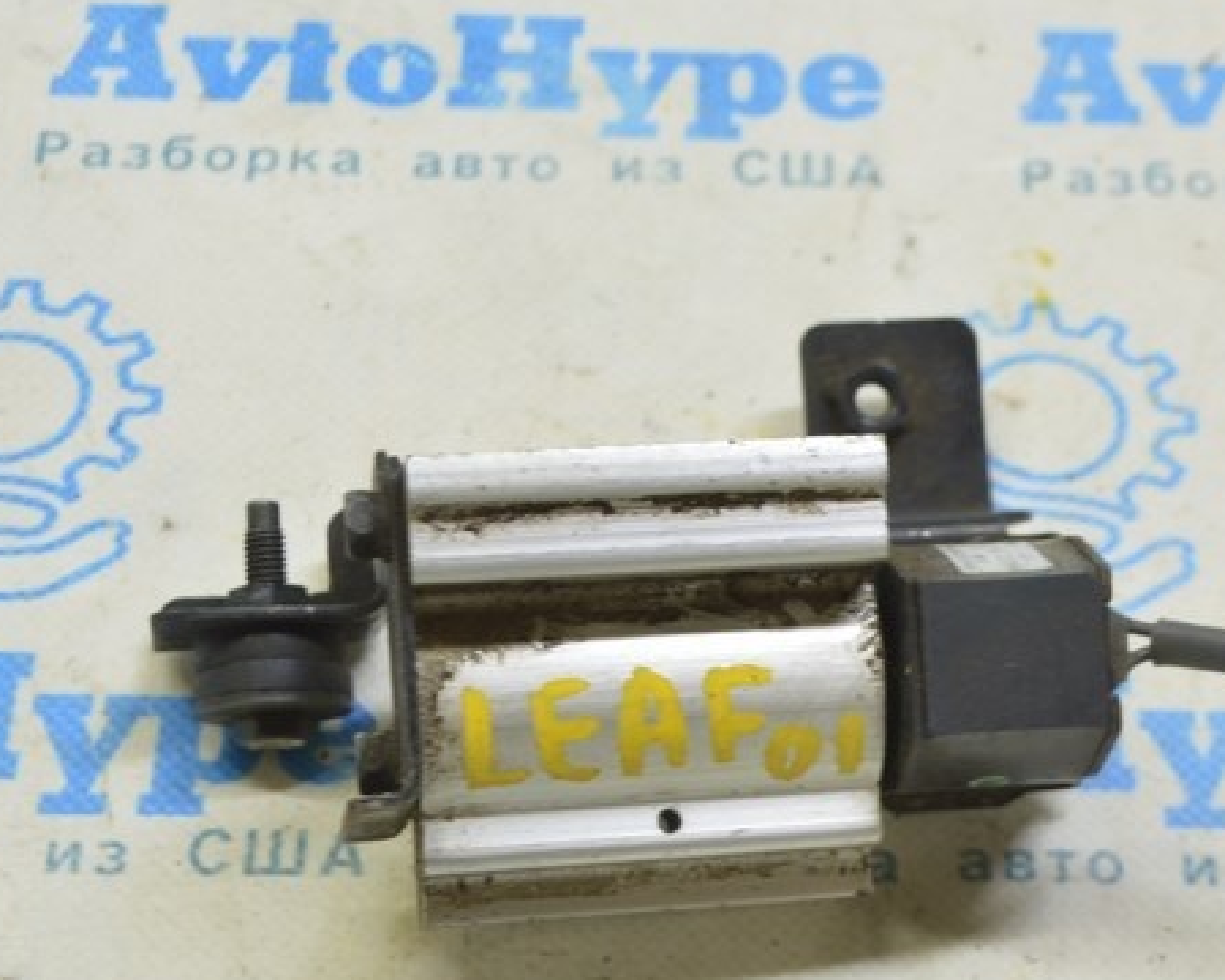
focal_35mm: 96
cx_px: 961
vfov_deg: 15.9
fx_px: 3481
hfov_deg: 19.8
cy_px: 772
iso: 400
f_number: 5.6
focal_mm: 30
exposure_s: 1/20
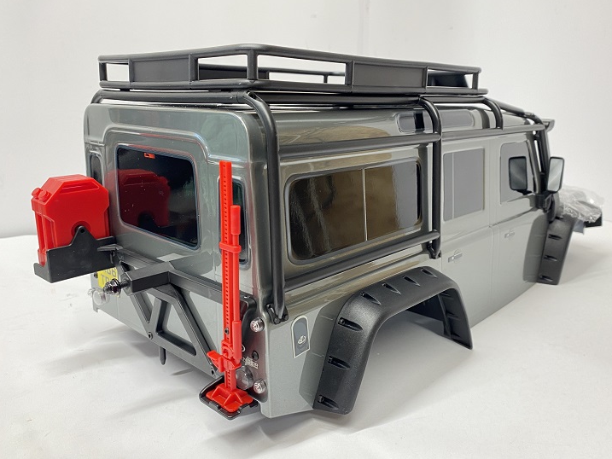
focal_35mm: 29
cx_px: 323
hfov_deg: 61.6
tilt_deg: -14.1
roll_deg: -0.5
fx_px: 513
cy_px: 232
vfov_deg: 48.2
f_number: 1.8
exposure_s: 1/50
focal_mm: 4.25
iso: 80
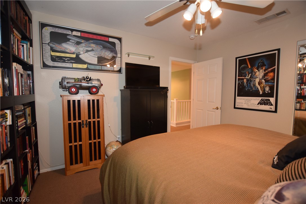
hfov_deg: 100.4
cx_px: 153
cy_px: 102
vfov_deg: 77.3
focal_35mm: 15
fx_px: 127
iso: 1100
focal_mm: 10
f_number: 3.5
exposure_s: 1/60
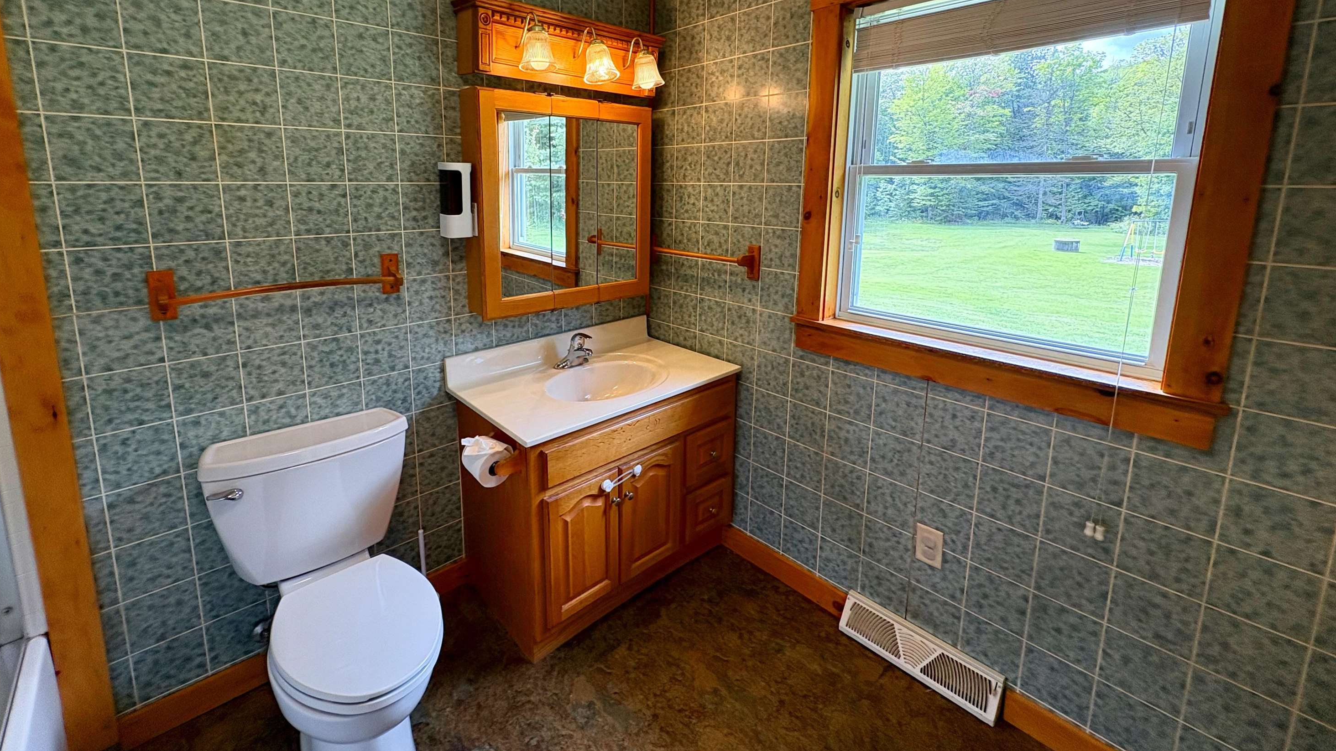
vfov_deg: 66.0
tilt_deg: -8.5
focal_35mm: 16
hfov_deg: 99.3
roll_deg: -0.4
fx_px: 567
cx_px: 636
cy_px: 276
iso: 125
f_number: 2.2
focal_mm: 2.22
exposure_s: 1/131
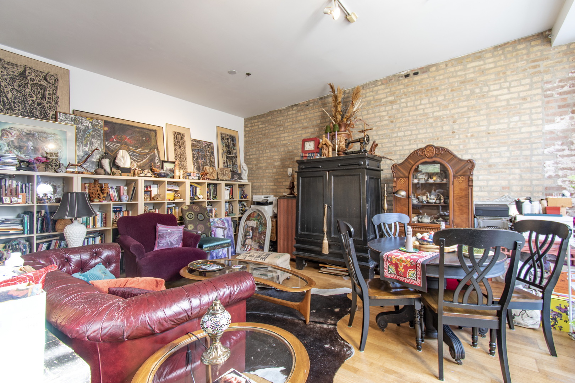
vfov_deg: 77.3
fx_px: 240
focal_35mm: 15
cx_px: 288
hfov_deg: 100.4
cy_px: 192
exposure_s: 1/4
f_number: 5.6
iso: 100
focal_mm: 10
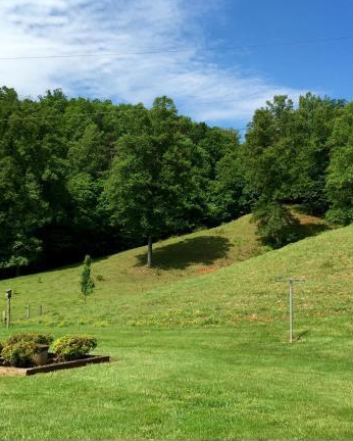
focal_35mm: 38
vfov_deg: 47.9
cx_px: 211
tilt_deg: +10.3
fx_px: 496
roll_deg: -1.6
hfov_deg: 39.0
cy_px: 219
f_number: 2.2
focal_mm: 4.15
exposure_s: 1/1883
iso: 32
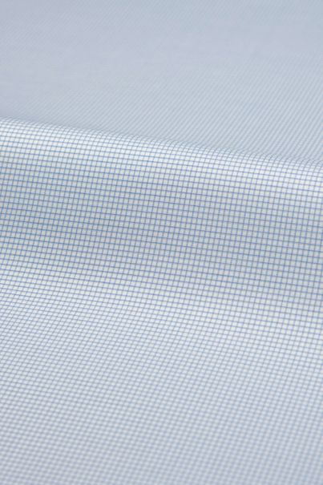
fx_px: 1145
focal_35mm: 85
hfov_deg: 16.1
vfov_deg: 23.9
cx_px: 162
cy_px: 242
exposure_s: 1/100
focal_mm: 85
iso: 160
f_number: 8
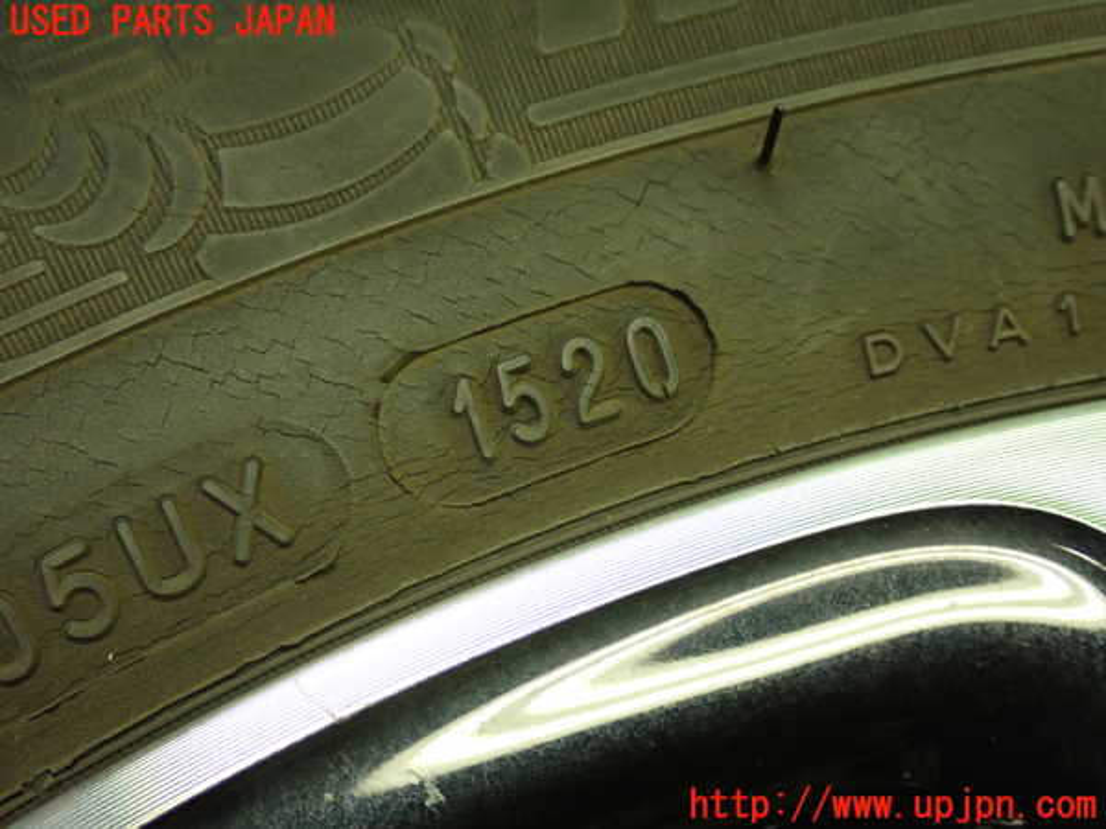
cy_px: 414
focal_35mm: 50
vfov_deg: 29.1
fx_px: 1598
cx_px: 553
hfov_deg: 38.2
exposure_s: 1/50
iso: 800
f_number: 3.2
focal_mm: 9.01
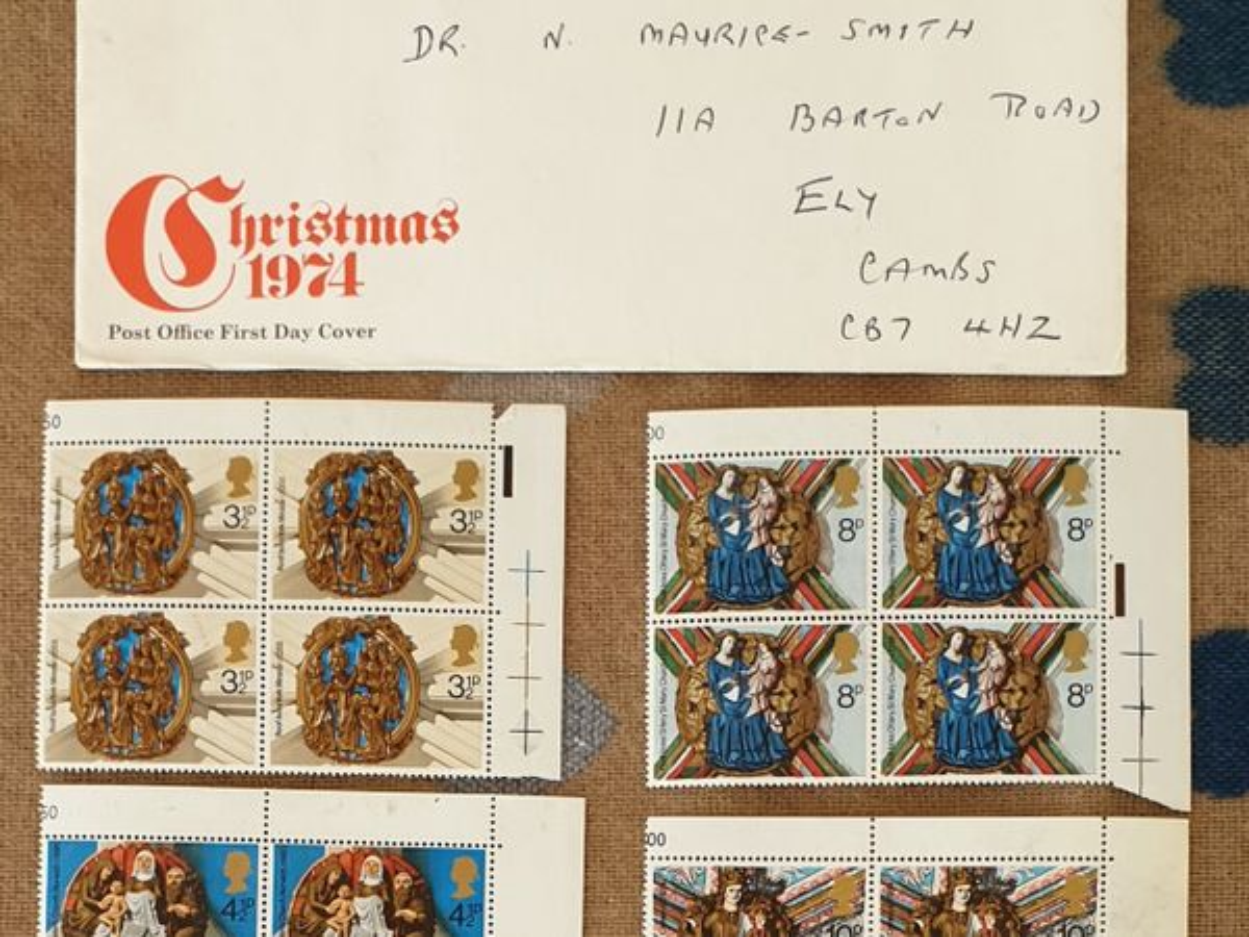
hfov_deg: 67.3
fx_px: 938
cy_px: 468
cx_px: 624
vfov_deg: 53.1
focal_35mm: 26
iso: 80
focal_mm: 4.3
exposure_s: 1/50
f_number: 2.4
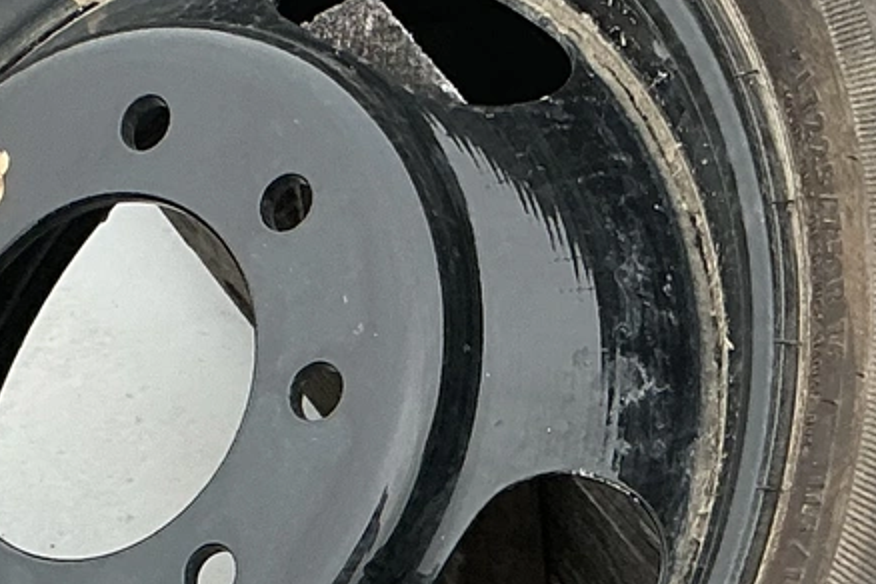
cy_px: 490
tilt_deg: -45.6
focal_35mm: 133
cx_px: 370
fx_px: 3236
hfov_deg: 15.4
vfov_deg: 10.3
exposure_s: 1/465
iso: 25
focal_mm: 3
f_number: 1.8
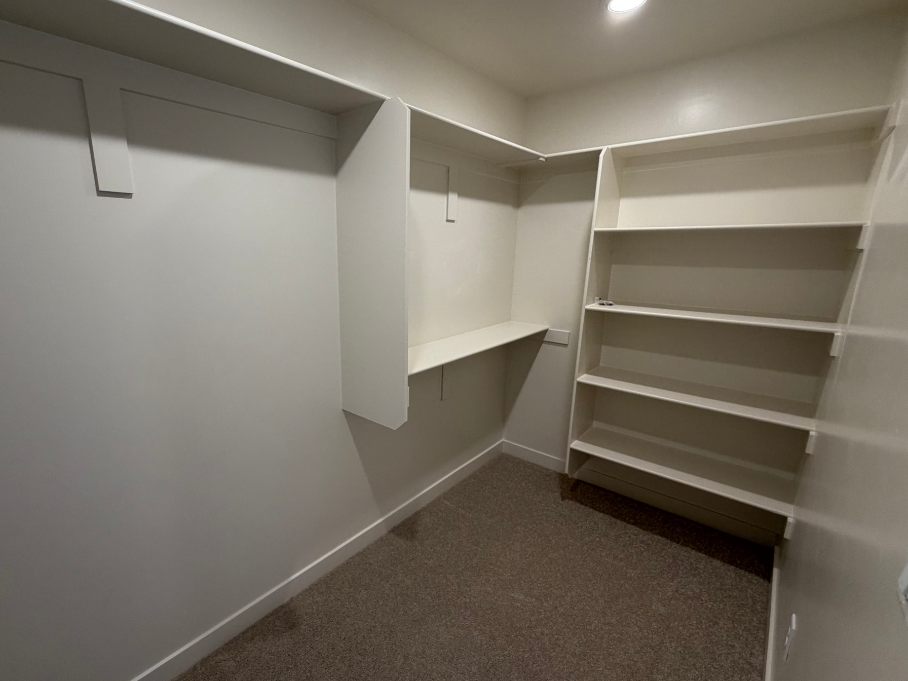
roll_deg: -1.1
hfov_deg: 94.0
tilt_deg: -13.4
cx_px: 397
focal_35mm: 16
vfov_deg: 78.1
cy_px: 347
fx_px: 420
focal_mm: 2.22
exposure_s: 1/120
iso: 200
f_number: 2.2
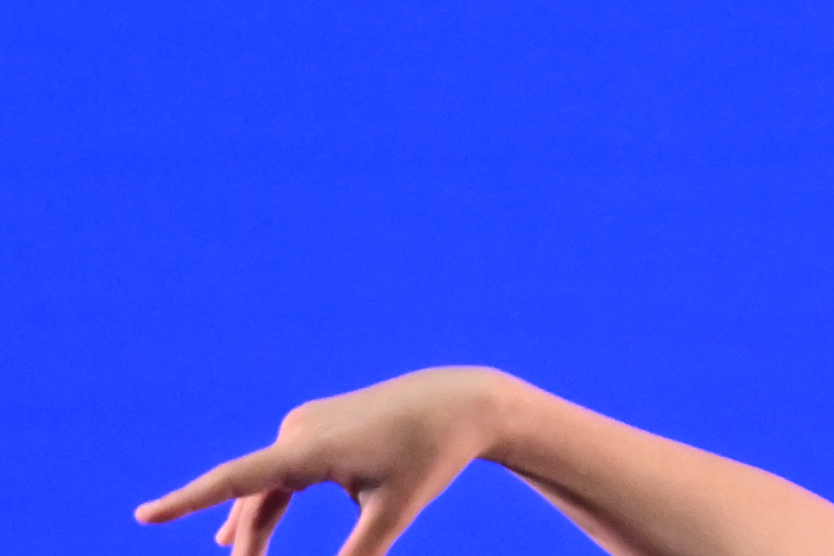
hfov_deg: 1.8
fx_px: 26937
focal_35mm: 1163
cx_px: 702
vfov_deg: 1.2
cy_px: 1893
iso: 4000
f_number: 2.8
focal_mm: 160
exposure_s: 1/640
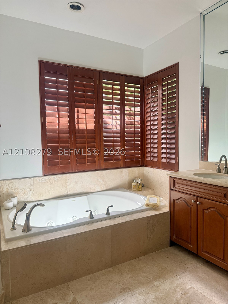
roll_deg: +0.7
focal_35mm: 24
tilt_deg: -4.7
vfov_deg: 71.6
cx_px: 114
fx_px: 211
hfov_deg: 56.8
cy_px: 152
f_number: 1.78
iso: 200
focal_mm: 6.76
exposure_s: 1/60
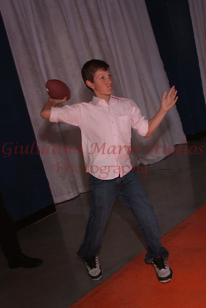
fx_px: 462
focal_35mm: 54
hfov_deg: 25.1
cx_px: 103
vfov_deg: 36.8
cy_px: 154
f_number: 5
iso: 800
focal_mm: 36
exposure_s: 1/60
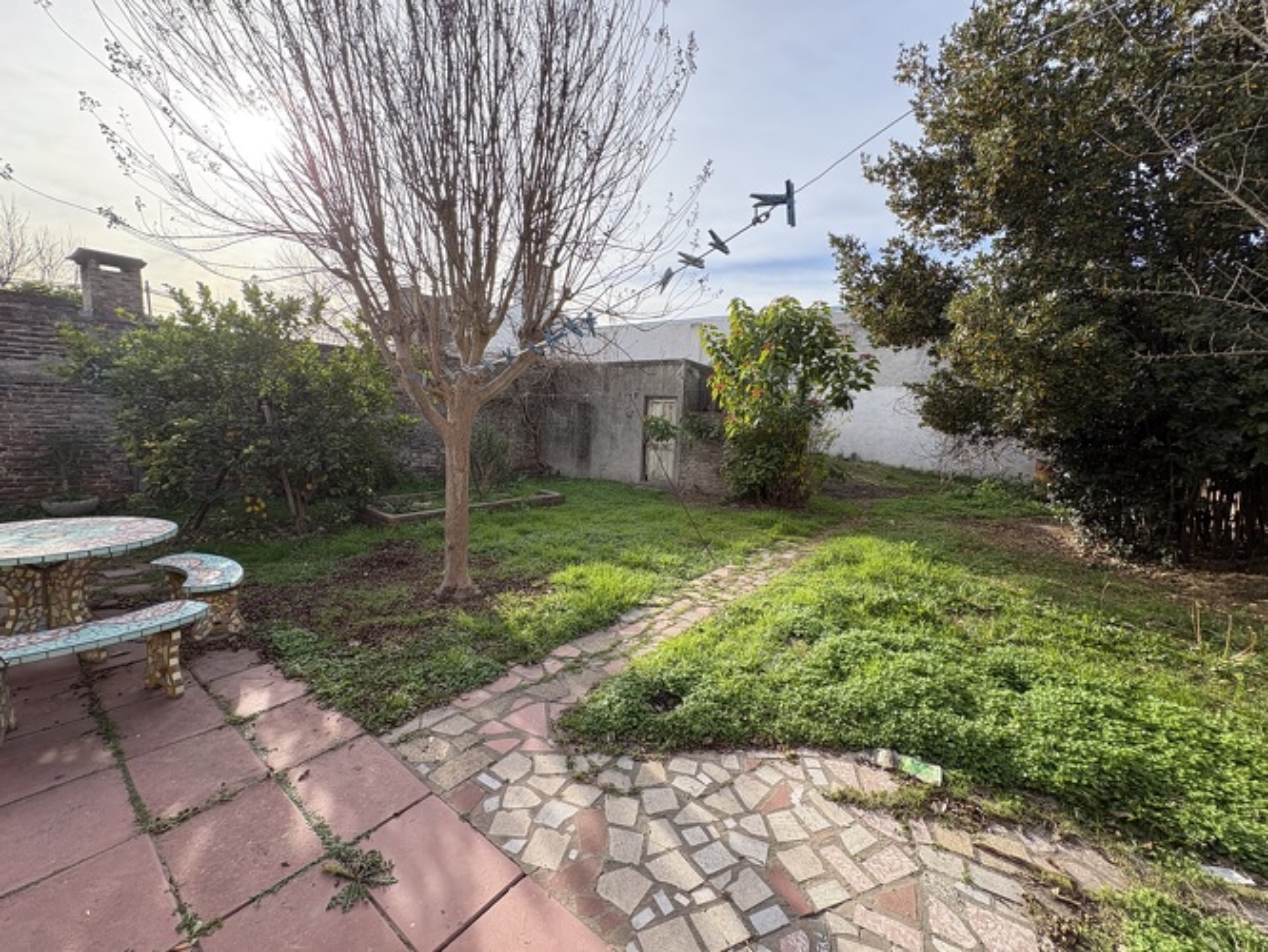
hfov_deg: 102.0
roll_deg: -1.8
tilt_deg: -6.2
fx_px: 513
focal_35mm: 14
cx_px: 634
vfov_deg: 85.7
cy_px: 476
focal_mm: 2.22
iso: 64
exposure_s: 1/448
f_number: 2.2
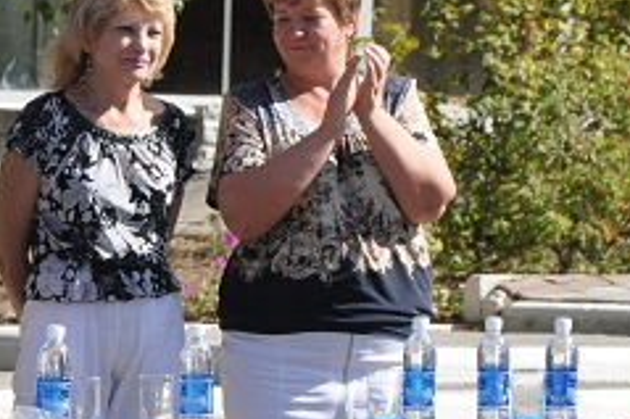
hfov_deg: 4.5
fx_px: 8006
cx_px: 156
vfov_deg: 3.0
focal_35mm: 458
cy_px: 213
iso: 1000
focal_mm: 85
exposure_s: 1/1600
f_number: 10
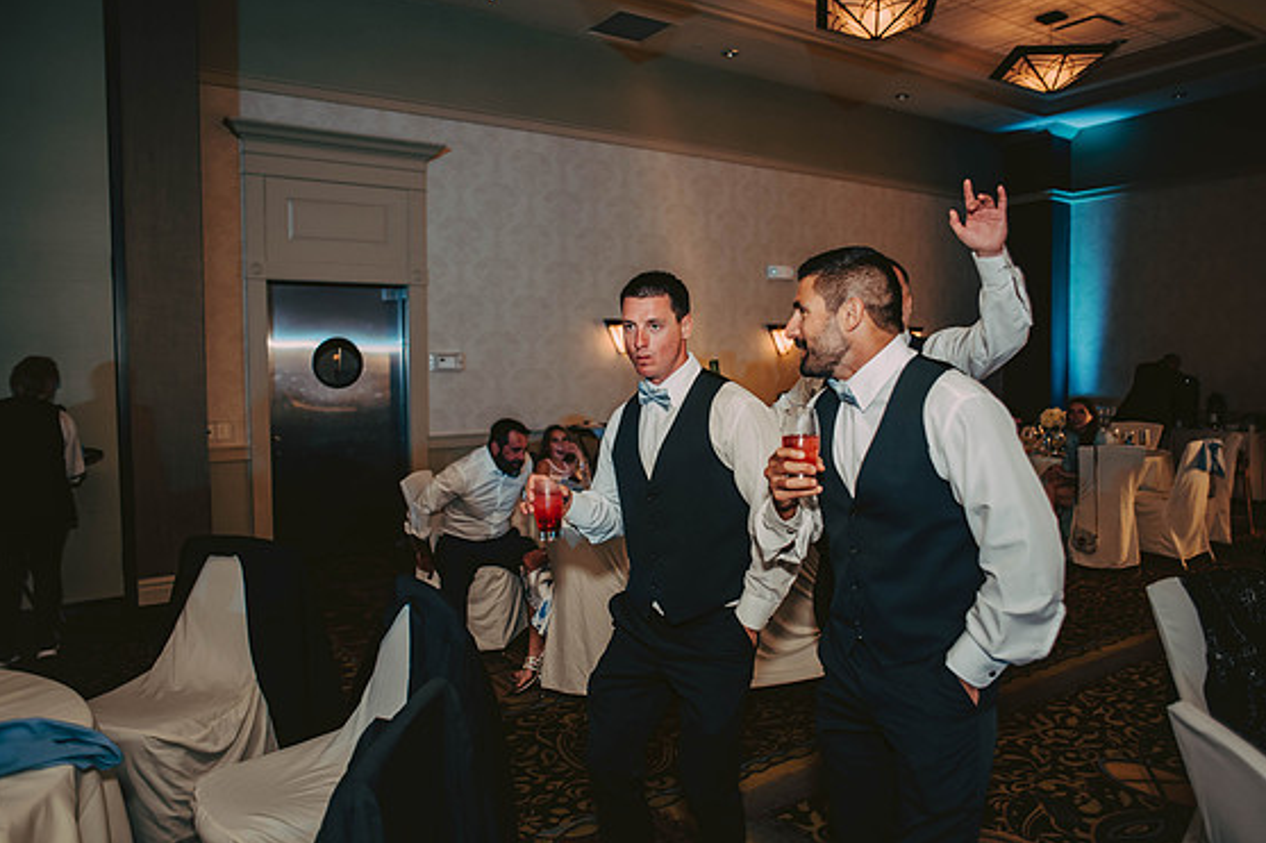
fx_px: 879
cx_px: 652
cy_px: 410
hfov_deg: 71.5
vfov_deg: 51.3
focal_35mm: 25
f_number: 2.8
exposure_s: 1/100
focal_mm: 24
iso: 800
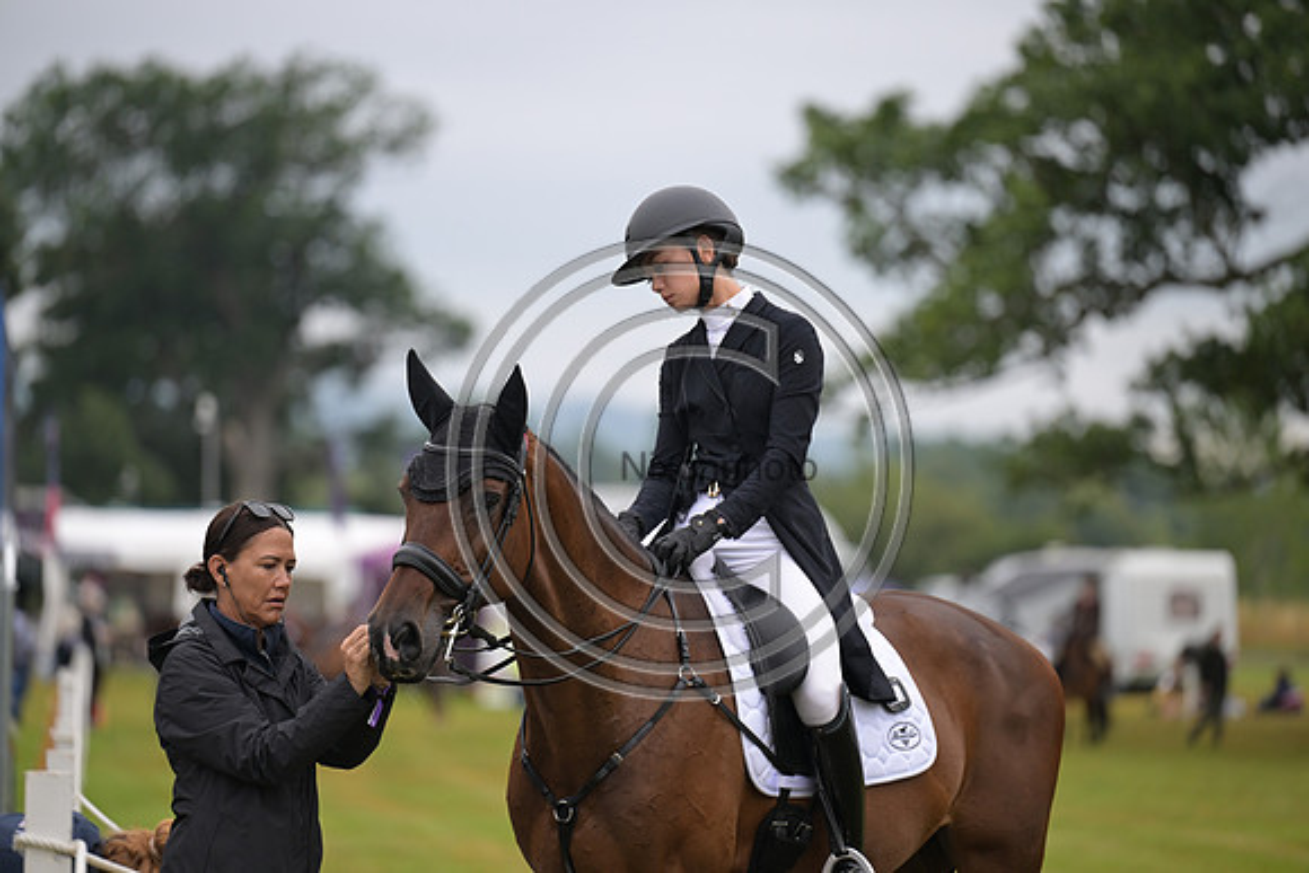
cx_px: 654
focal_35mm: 200
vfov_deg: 6.9
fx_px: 7274
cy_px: 436
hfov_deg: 10.3
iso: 640
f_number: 3.2
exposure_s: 1/1250
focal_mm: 200
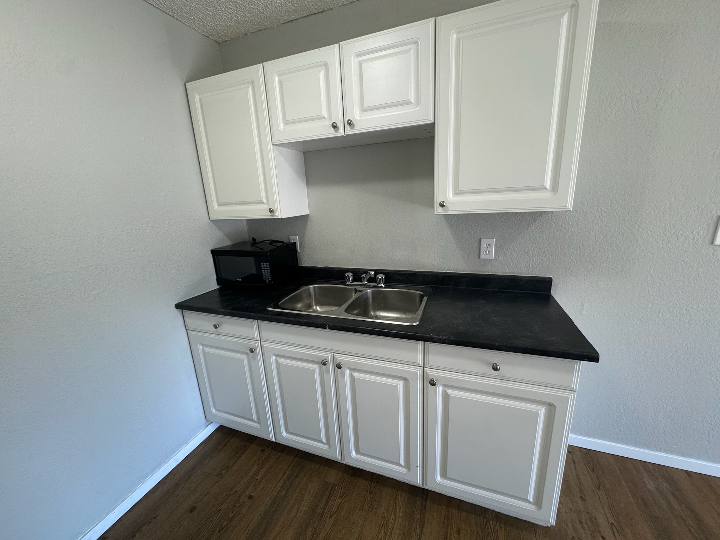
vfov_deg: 85.7
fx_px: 291
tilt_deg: -14.5
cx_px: 360
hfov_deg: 102.1
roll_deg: +3.2
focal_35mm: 14
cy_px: 270
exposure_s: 1/60
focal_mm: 2.22
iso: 160
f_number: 2.2
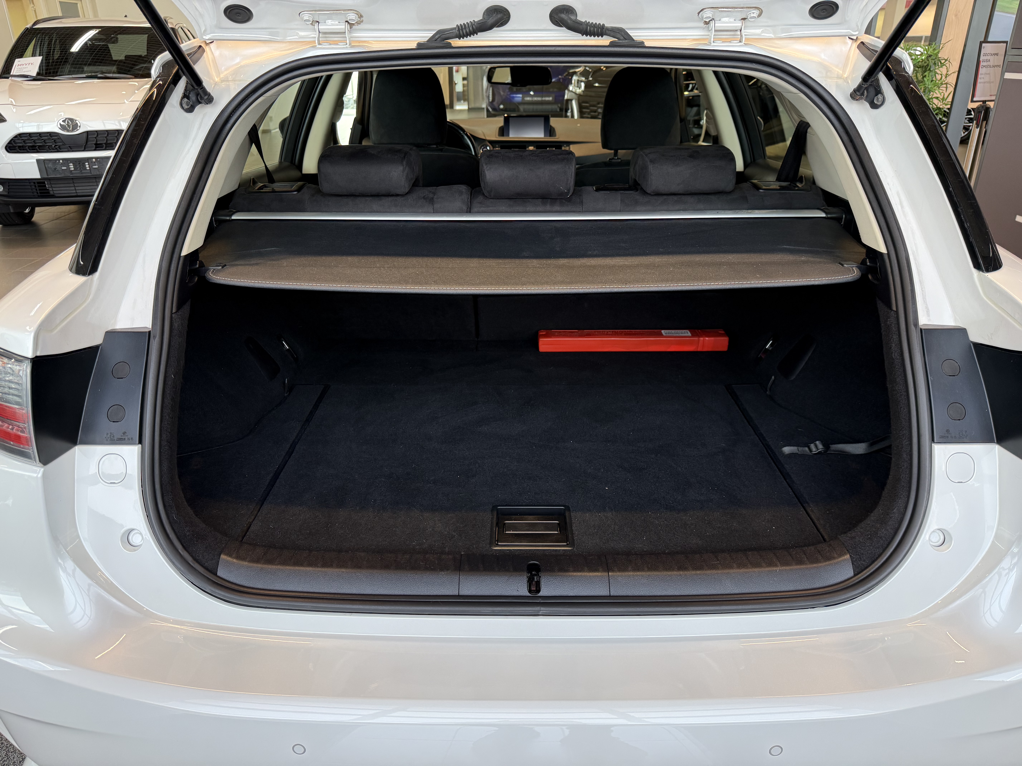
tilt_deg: -24.3
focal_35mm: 24
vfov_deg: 56.8
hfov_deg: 71.6
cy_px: 383
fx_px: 709
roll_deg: +0.5
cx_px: 511
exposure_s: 1/100
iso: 100
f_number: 1.78
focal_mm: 6.76
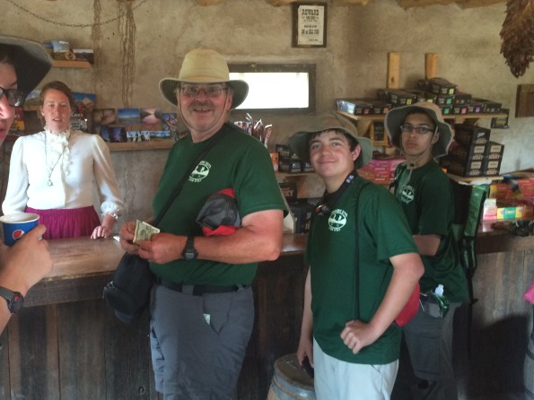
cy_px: 197
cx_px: 194
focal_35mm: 39
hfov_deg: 47.4
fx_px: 602
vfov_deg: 36.8
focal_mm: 4.15
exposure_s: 1/30
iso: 200
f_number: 2.2
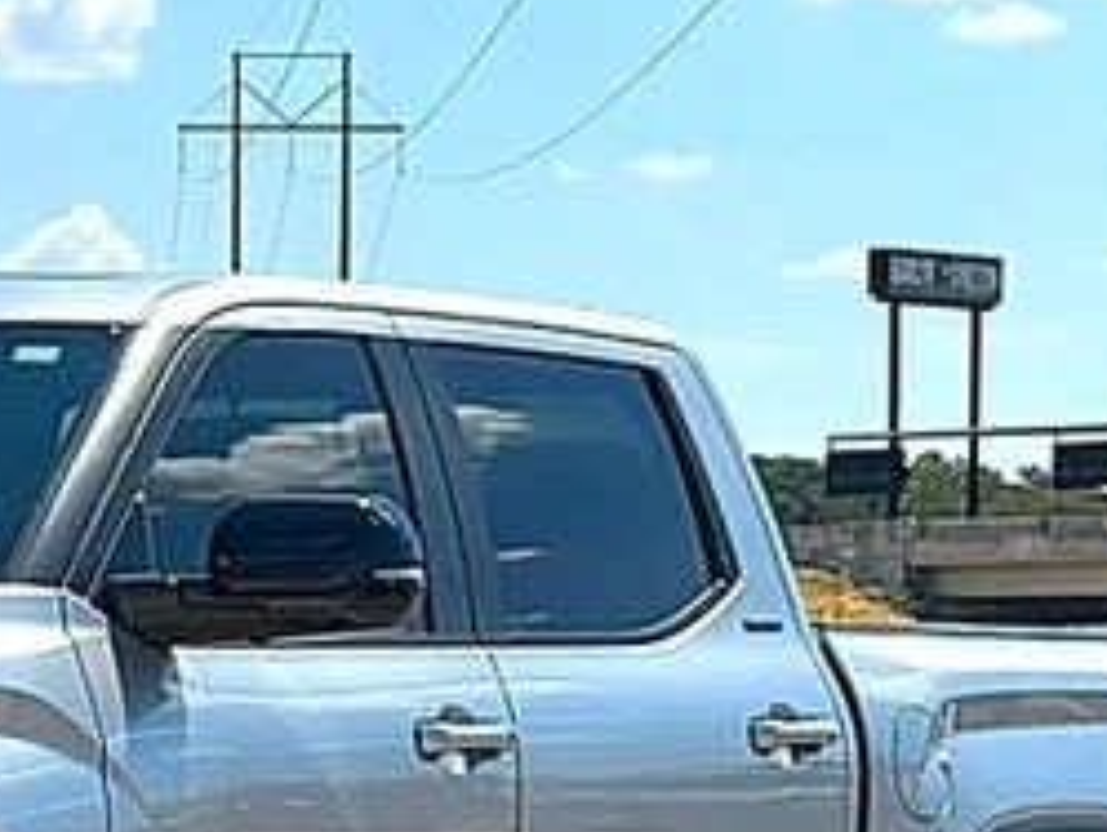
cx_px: -116
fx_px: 5567
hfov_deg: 11.2
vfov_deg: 8.5
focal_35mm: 174
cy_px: 910
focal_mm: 6.86
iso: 80
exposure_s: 1/6711
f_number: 1.78
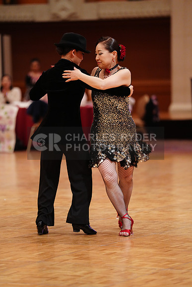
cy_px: 144
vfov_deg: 10.3
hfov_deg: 6.9
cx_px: 96
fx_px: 1599
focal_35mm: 200
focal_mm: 200
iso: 3200
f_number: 2.8
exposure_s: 1/320
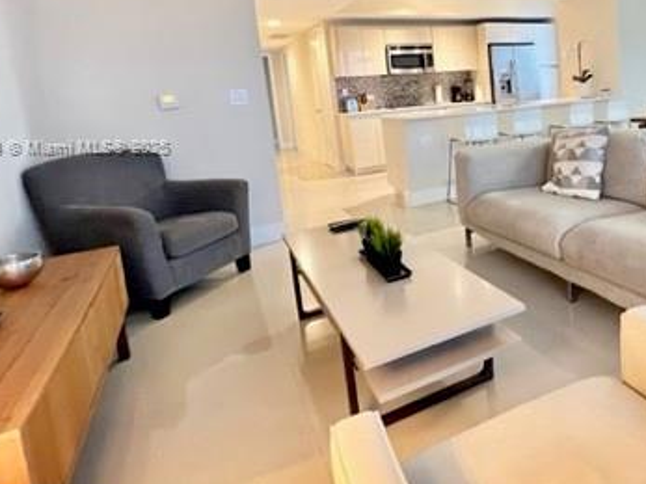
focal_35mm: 24
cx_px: 506
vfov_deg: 55.2
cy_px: 149
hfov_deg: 65.8
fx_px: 448
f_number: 1.8
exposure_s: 1/60
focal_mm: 1.57
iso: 800
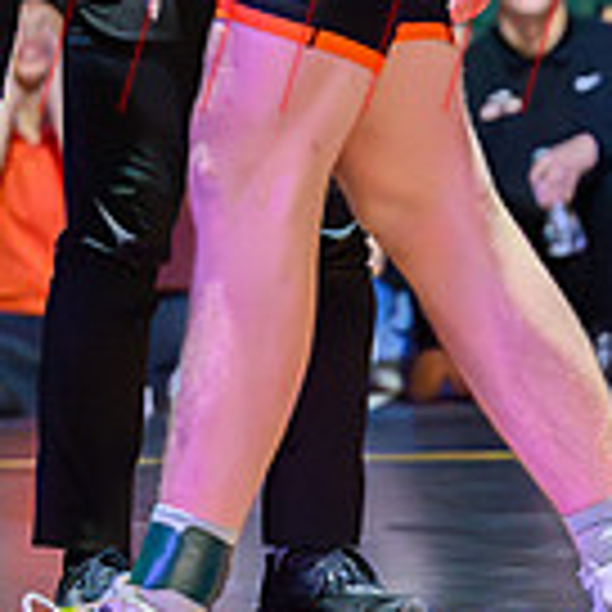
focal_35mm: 384
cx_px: -38
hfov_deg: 4.6
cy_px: -360
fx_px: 7681
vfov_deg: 4.5
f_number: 2.8
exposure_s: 1/500
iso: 16000
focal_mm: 91
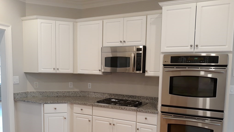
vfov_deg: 37.3
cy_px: 89
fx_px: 192
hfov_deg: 62.6
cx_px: 118
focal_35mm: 31
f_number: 1.7
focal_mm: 3.7
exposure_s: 1/40
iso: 100
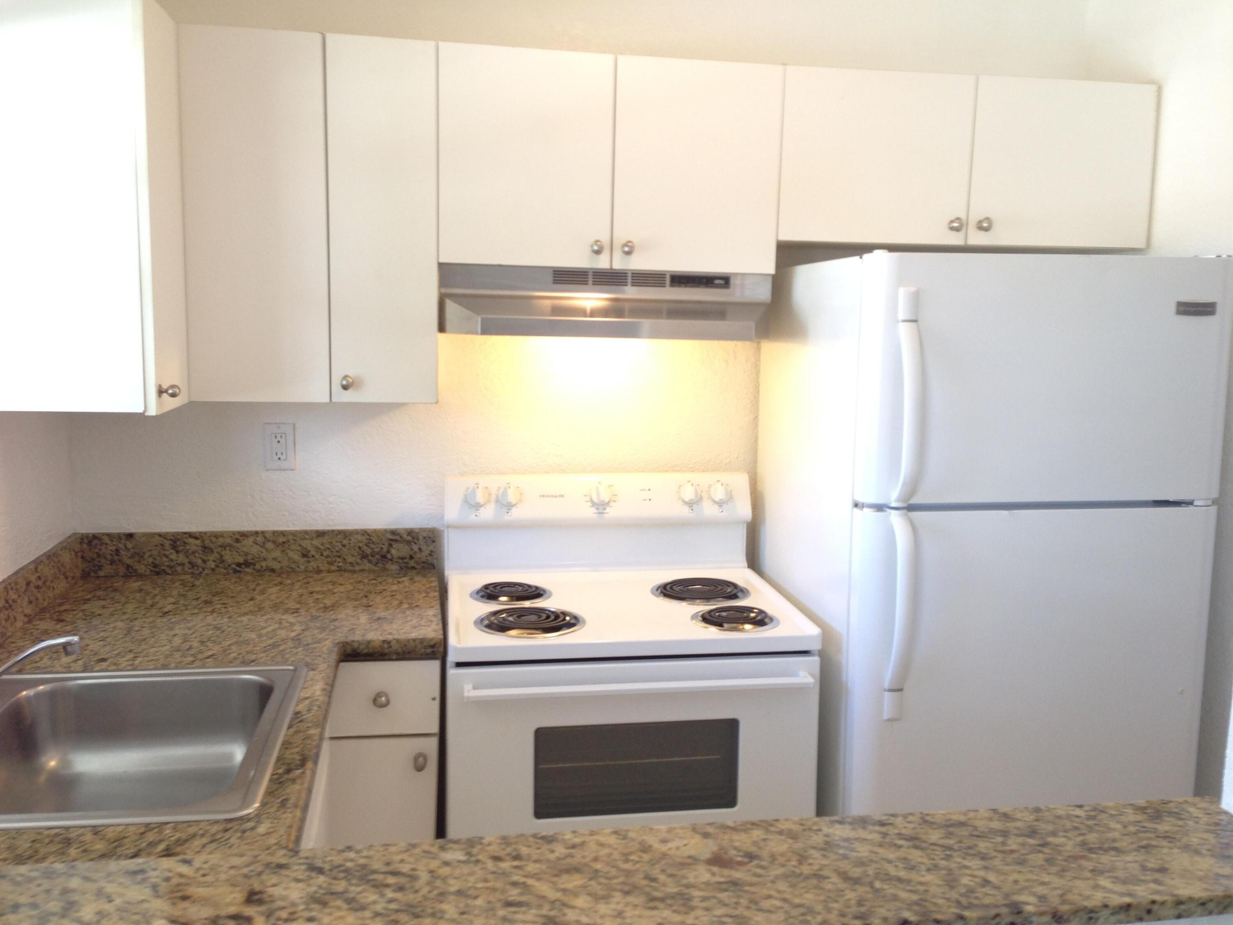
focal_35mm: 33
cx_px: 616
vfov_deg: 42.9
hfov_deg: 55.4
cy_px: 462
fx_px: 1175
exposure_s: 1/20
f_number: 2.4
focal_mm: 4.12
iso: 64
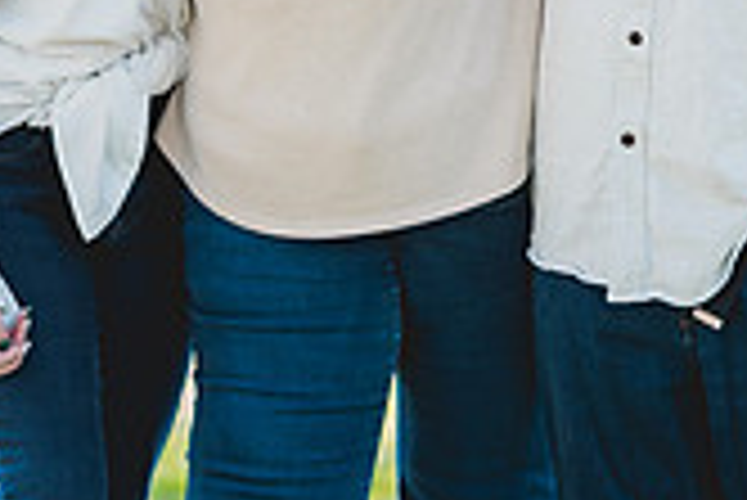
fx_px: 3634
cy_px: -20
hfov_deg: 11.7
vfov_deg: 7.8
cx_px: 464
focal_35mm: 175
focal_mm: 50
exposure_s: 1/1600
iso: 250
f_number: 1.4
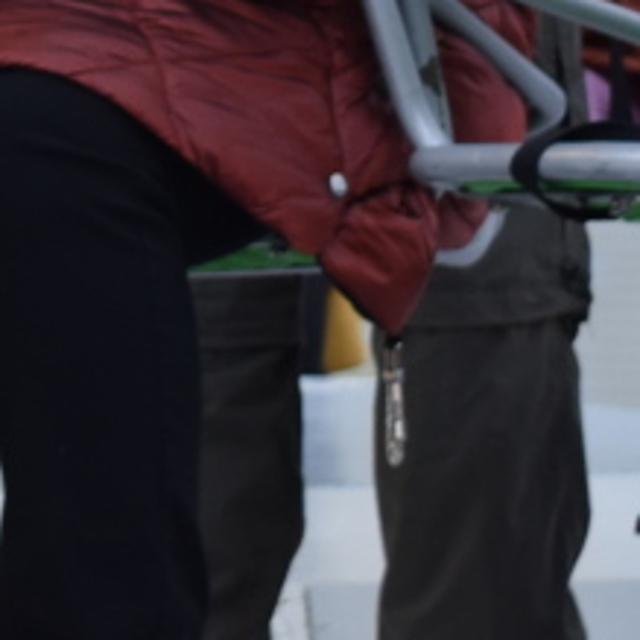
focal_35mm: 314
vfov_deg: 5.5
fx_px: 6568
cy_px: -612
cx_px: -289
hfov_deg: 5.5
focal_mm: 36
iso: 400
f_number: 5.6
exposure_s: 1/125
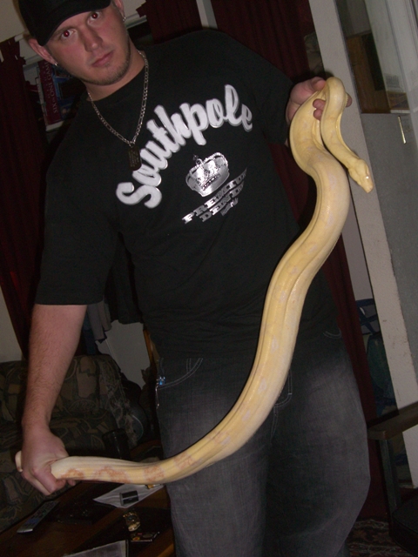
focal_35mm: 46
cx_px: 209
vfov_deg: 41.2
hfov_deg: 31.5
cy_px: 278
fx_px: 741
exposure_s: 1/60
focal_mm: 9.6
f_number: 3.1
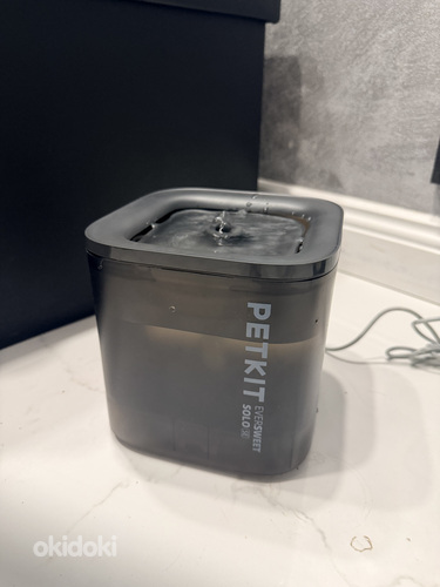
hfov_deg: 56.8
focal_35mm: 24
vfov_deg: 71.6
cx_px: 220
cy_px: 294
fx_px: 407
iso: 500
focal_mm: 6.76
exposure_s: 1/50
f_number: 1.78
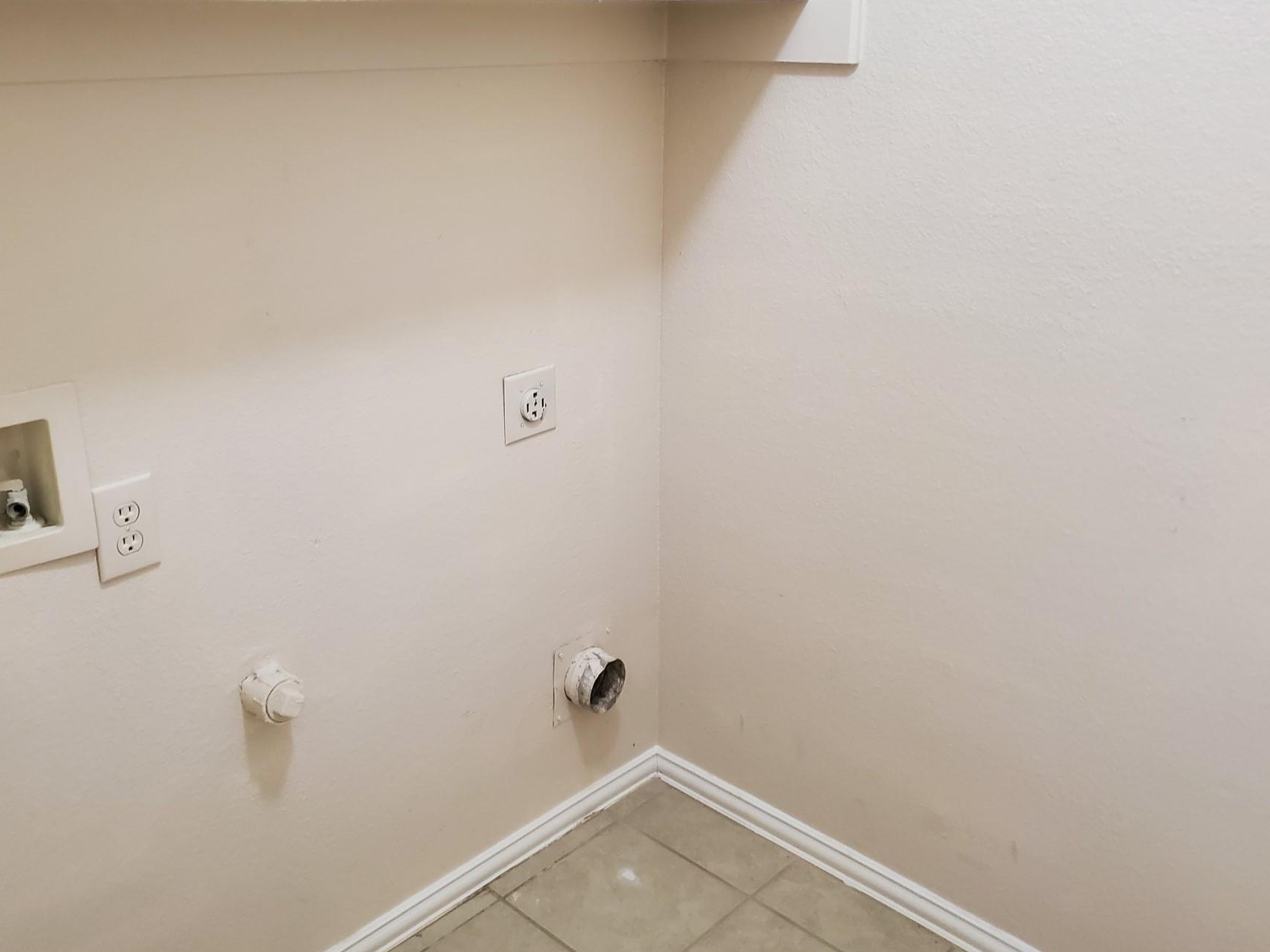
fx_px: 1137
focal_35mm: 31
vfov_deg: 45.4
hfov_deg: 58.2
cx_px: 552
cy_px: 429
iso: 250
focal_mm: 4.3
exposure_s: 1/40
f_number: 1.5
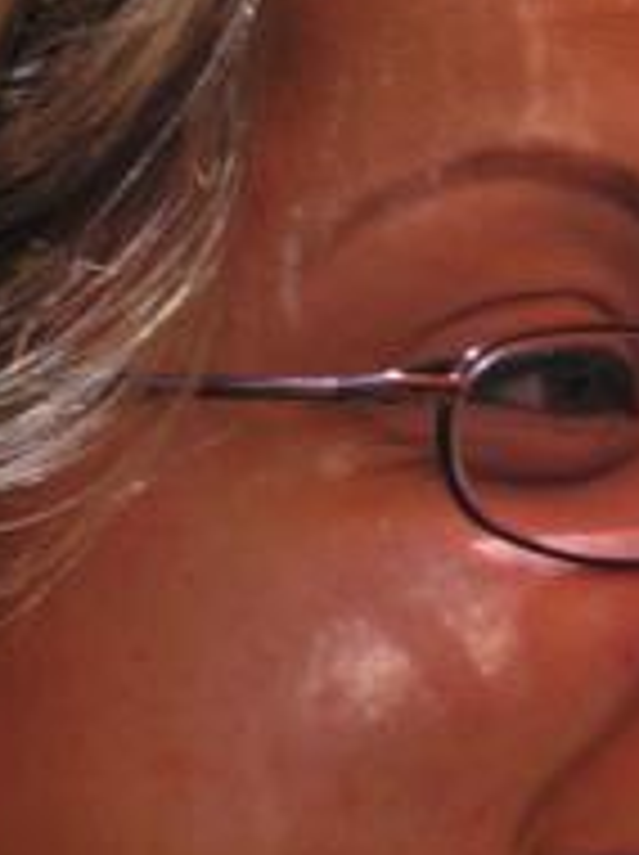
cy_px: 662
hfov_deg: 2.1
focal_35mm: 706
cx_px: 464
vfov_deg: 2.8
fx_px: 17416
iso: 50
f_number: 5.9
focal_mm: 71
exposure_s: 1/100
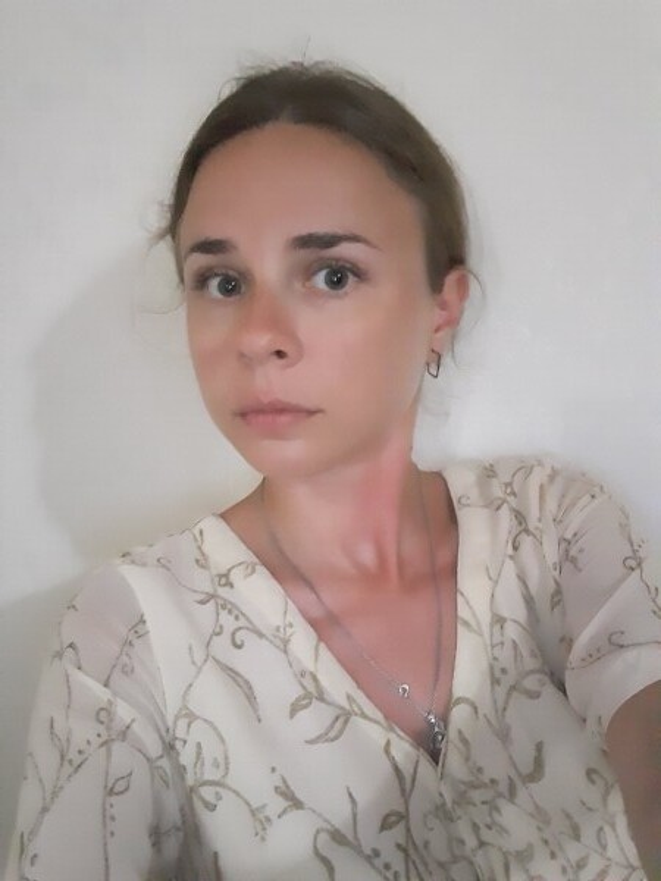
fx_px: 815
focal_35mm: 32
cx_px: 330
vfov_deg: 56.8
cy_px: 440
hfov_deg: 44.2
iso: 1250
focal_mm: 2.66
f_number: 2
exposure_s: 1/9
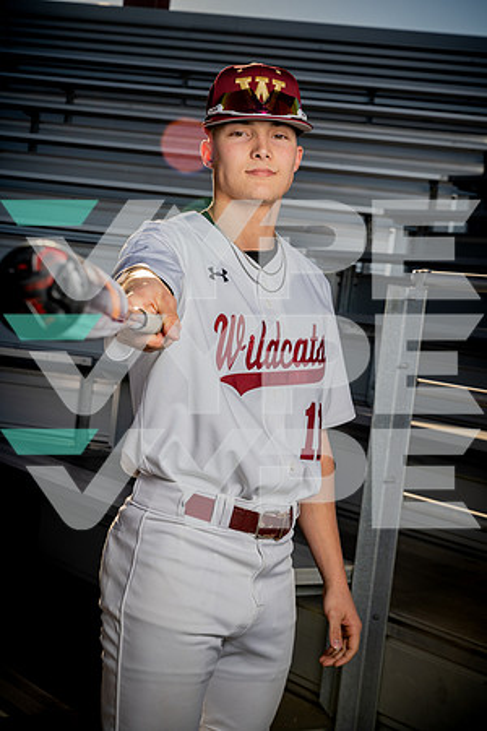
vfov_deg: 31.0
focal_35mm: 65
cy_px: 366
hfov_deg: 20.9
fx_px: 1319
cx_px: 244
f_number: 9
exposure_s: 1/250
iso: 125
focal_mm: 65
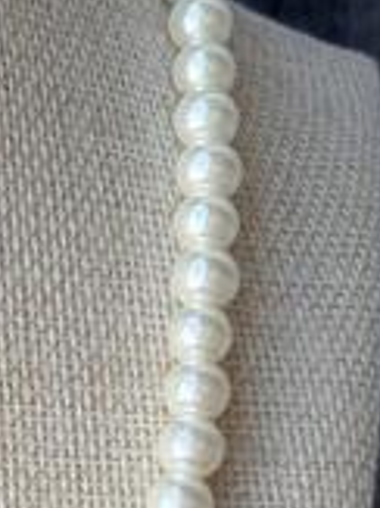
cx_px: -229
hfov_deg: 6.8
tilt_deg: -12.4
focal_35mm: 216
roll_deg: +0.1
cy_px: 457
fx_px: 3166
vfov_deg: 9.1
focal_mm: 6.76
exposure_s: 1/114
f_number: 1.78
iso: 100
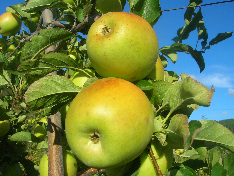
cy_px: 88
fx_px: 230
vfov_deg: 41.8
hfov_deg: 54.0
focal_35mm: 34
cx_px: 117
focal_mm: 5.7
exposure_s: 1/350
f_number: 4.9
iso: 50
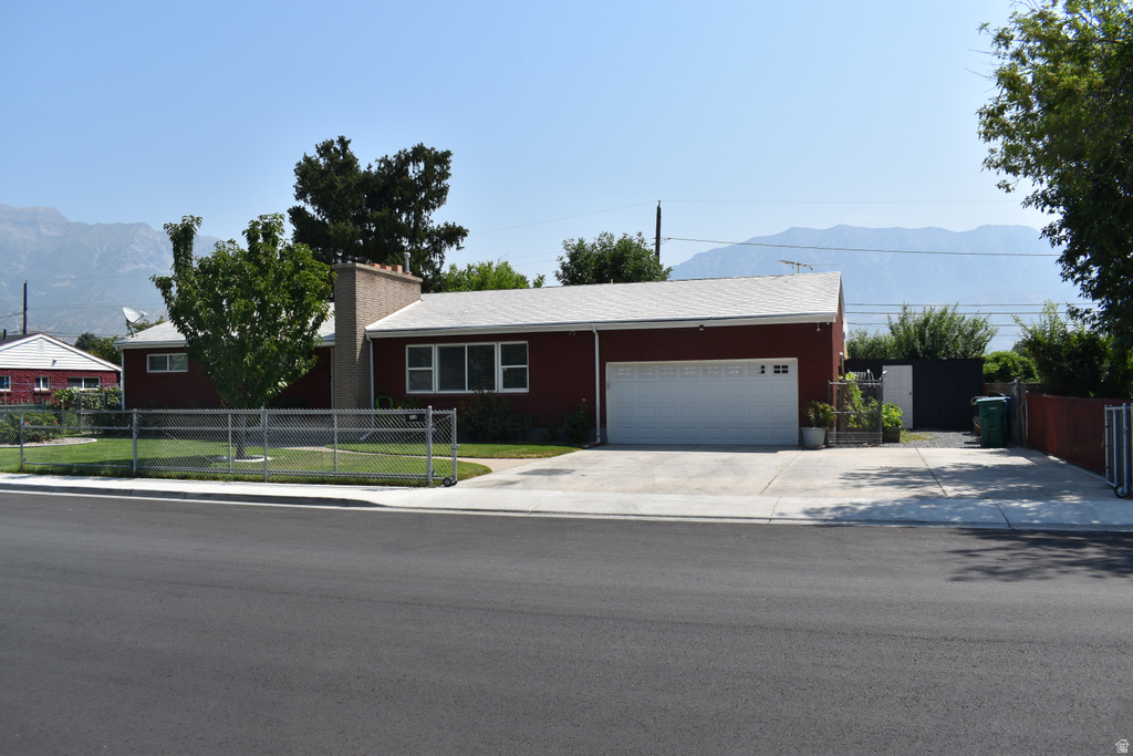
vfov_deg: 47.9
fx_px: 850
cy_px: 378
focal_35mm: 27
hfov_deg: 67.4
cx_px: 566
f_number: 8
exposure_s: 1/250
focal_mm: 18
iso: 100
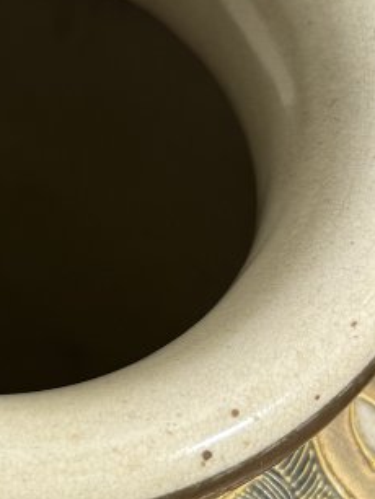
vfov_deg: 20.7
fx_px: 1356
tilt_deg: -69.6
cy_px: 357
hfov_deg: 15.1
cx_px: -91
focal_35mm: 94
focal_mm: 6.76
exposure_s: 1/97
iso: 64
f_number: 1.78
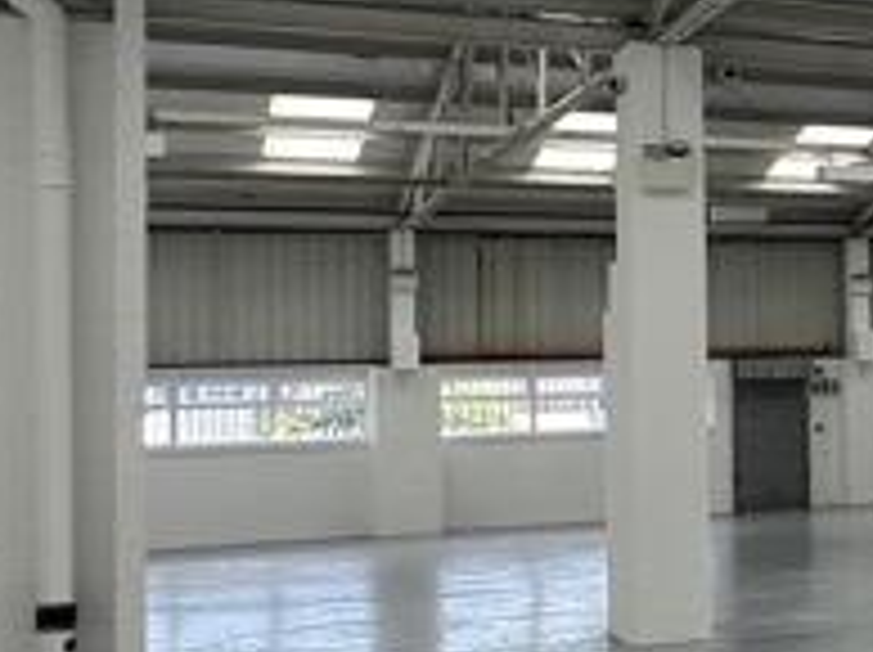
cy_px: 306
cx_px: 1552
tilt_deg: +2.8
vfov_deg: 19.9
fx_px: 1864
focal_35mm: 74
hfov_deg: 19.8
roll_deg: +1.3
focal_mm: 2.22
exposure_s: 1/132
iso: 40
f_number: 2.2
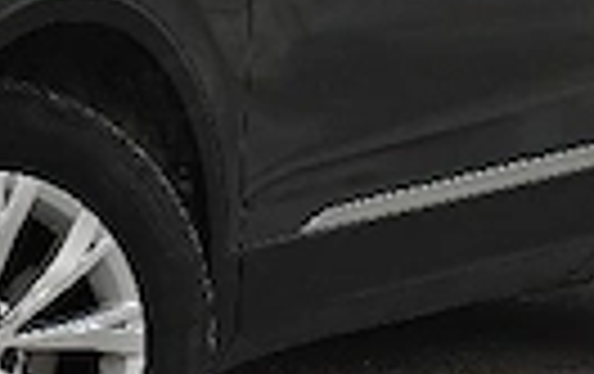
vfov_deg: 3.8
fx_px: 5692
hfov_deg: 5.9
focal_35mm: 351
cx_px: -99
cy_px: -63
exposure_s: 1/385
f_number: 2.6
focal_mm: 13.85
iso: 640
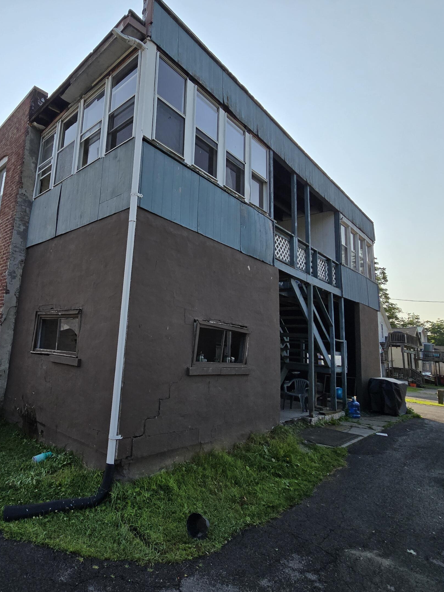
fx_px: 308
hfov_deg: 69.1
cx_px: 140
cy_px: 286
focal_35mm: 18
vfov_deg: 87.7
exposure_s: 1/1946
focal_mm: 2.2
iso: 50
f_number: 2.2
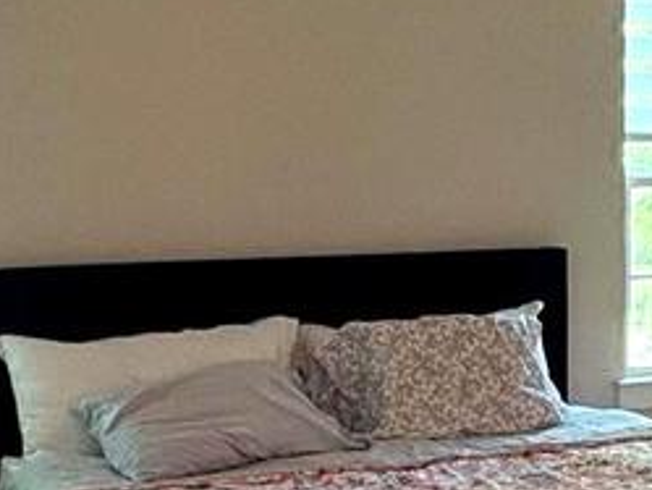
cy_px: 293
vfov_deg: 18.2
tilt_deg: -4.0
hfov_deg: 23.8
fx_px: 1526
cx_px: 498
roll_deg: +1.6
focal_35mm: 81
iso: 250
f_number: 2.2
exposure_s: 1/60
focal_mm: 2.22
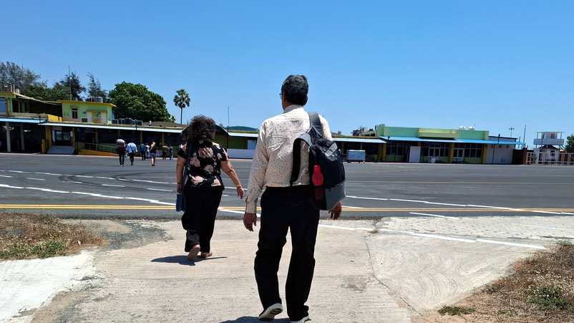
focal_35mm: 32
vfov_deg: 35.9
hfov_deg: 61.0
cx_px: 303
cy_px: 241
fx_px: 487
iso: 50
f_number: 1.8
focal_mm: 5.5
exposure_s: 1/2967
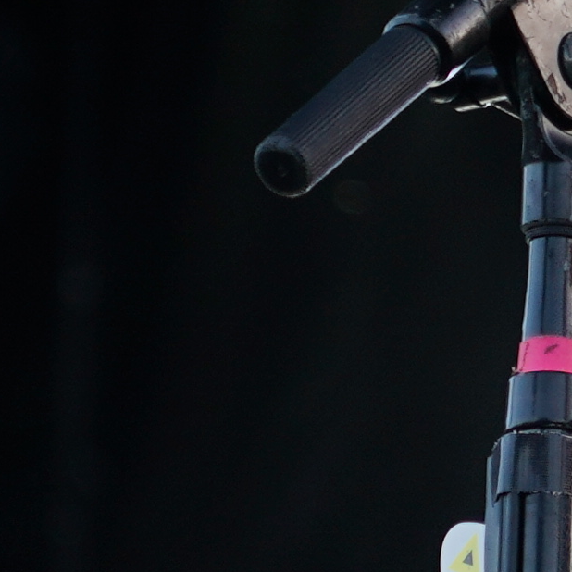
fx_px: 13105
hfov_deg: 2.5
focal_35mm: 701
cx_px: 1979
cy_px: 413
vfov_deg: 2.5
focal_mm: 85
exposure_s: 1/100
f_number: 4
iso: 125
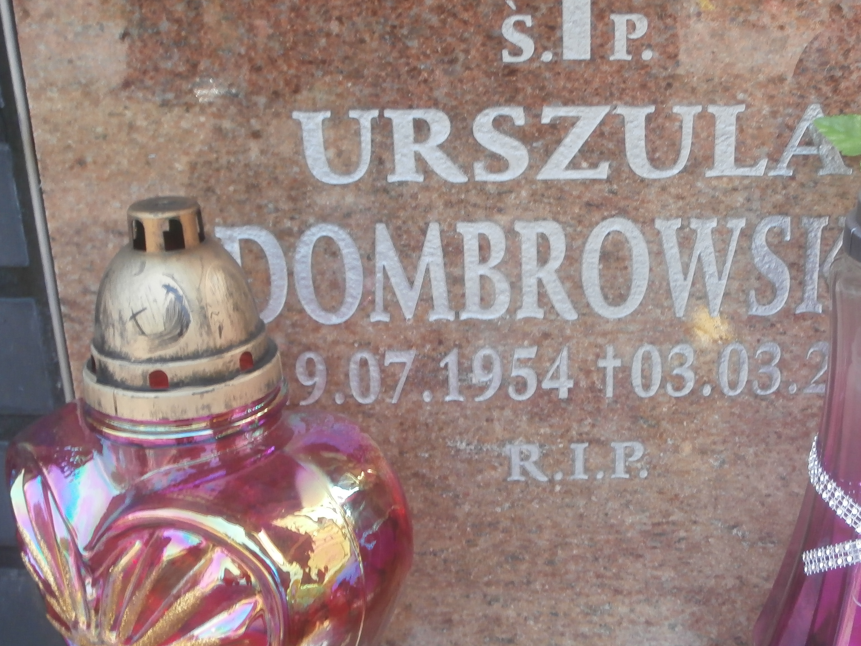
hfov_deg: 33.5
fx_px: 1418
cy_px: 349
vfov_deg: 25.7
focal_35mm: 57
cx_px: 567
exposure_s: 1/80
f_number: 3.9
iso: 160
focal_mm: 6.67
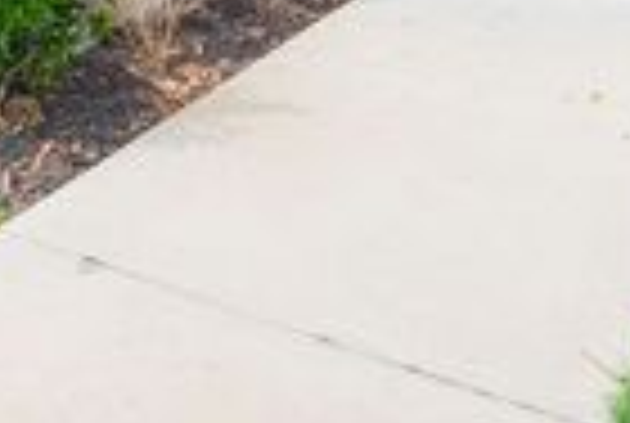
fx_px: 1000
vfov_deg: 19.7
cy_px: -261
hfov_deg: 34.8
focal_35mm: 57
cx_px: 230
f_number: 7.1
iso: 100
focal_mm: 16
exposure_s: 1/125
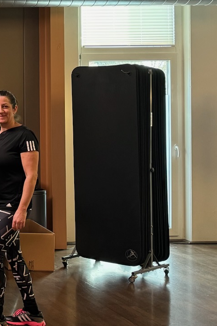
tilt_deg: +0.7
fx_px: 642
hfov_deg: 15.1
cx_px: -231
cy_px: 97
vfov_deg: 28.2
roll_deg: +0.5
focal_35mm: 71
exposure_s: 1/71
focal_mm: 6.86
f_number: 1.78
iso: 200
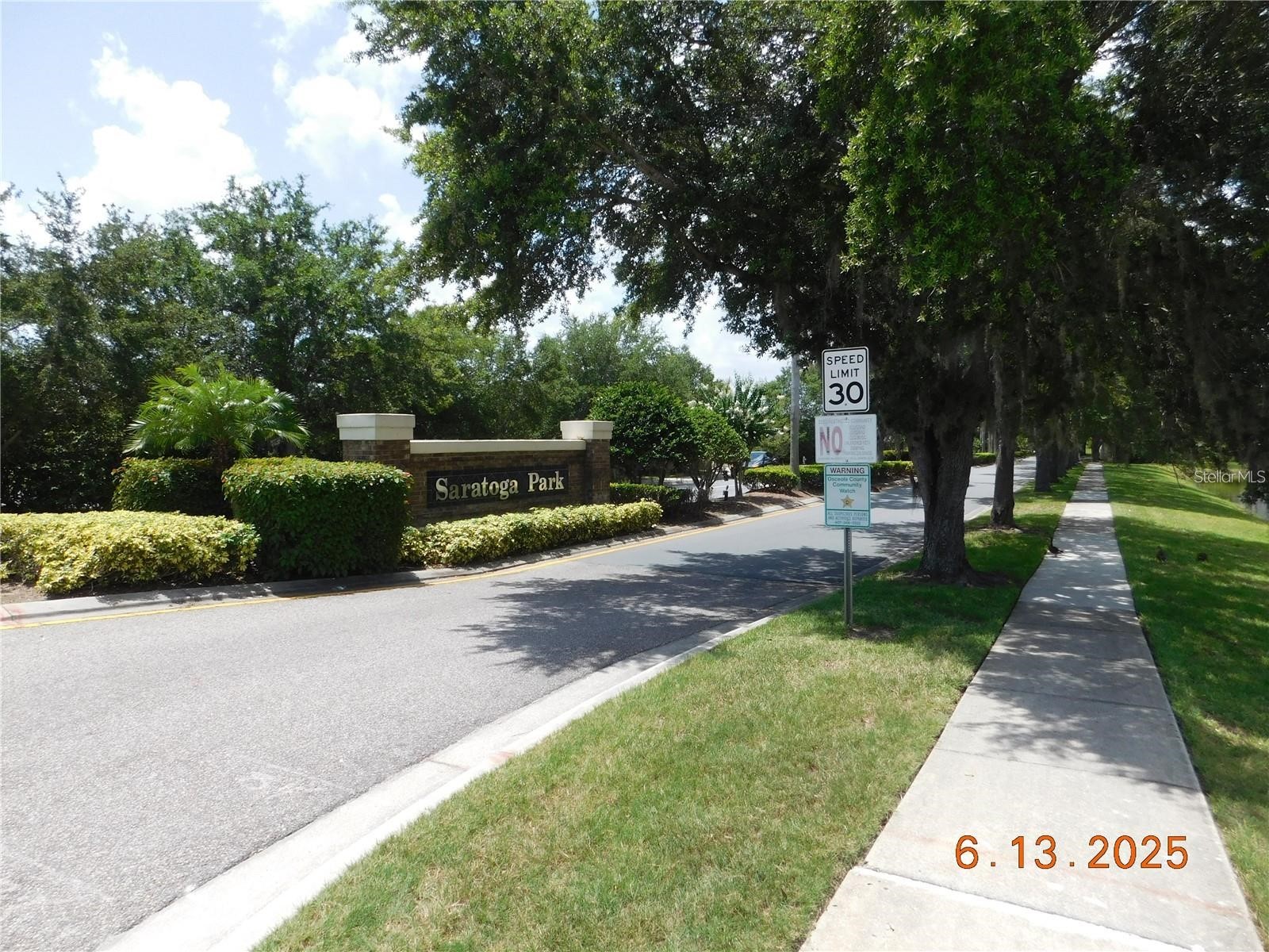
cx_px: 634
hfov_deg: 73.9
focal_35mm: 23
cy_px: 476
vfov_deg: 58.9
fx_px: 843
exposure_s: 1/1250
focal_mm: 4
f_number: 3
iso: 125
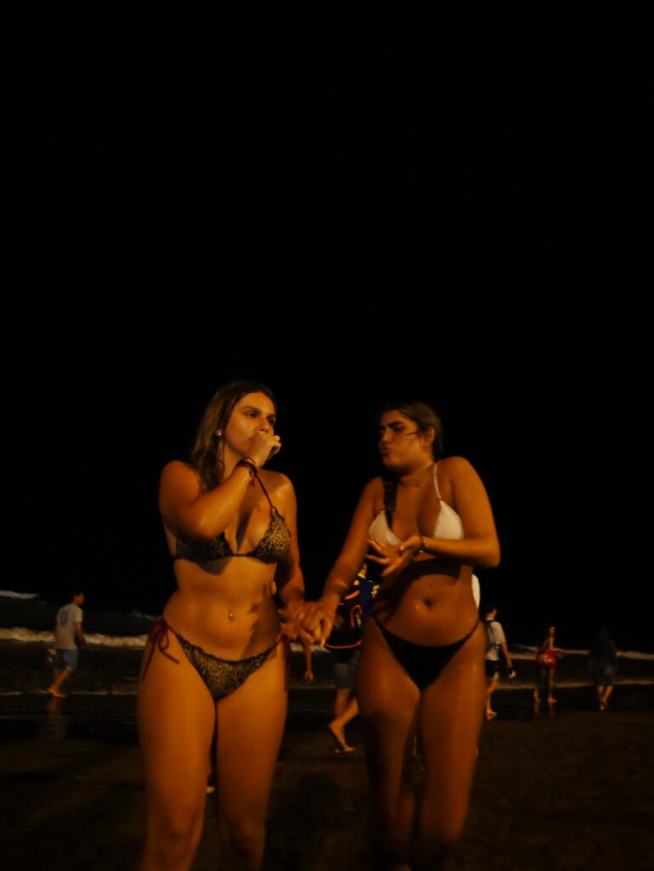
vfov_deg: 59.9
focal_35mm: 30
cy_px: 436
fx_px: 755
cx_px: 327
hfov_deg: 46.8
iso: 6400
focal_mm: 15
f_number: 1.7
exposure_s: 1/125
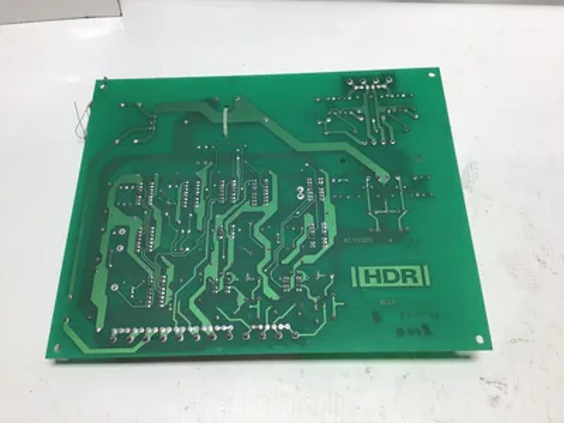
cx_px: 282
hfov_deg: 58.4
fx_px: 505
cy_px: 212
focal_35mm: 31
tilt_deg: -58.6
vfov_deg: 45.4
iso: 32
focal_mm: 3.3
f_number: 2.4
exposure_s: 1/120
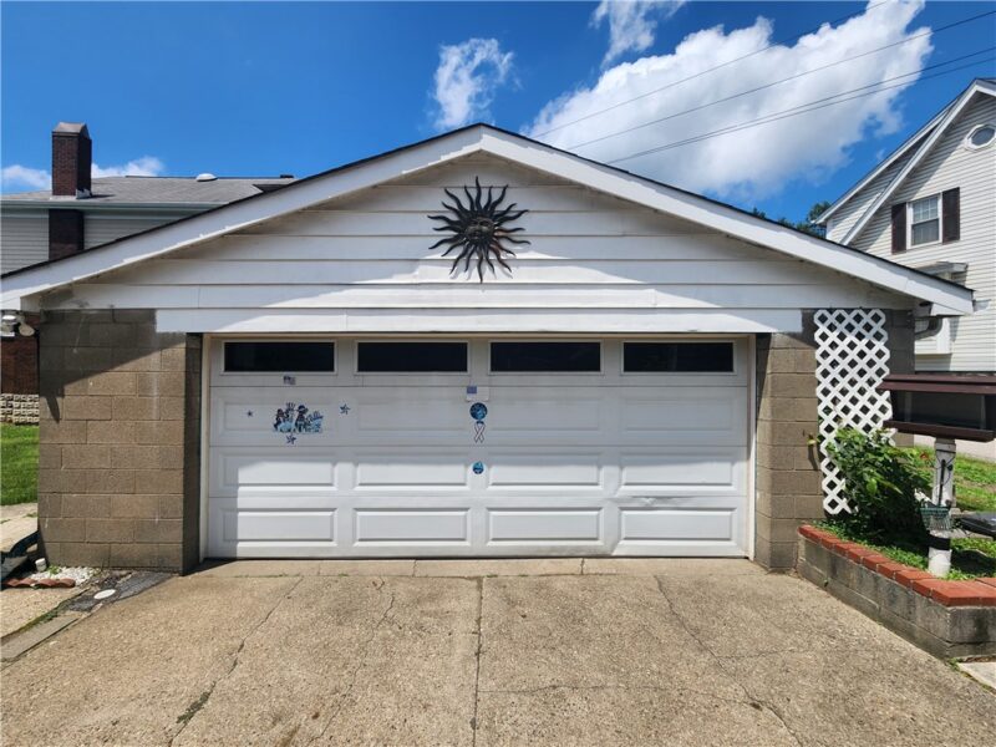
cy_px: 374
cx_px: 498
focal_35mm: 13
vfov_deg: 89.9
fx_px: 374
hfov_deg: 106.2
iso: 50
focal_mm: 2.2
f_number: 2.2
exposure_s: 1/2671
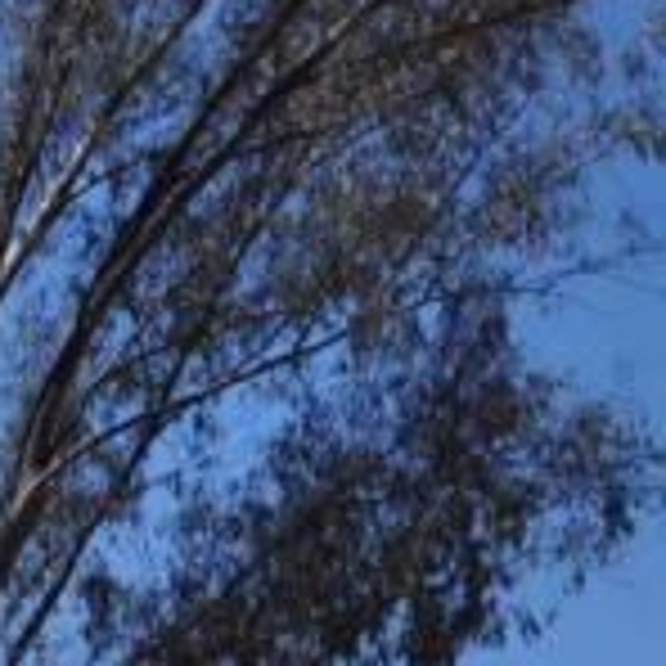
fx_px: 4593
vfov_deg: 8.0
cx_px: -770
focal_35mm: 211
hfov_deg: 7.8
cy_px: 1192
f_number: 10
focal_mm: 24
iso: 200
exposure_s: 1/400
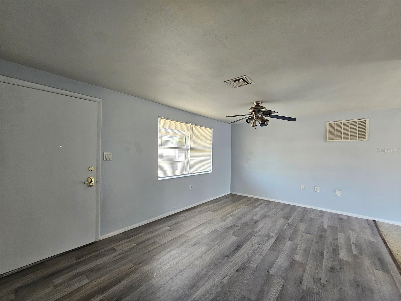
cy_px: 150
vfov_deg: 89.9
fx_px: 151
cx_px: 200
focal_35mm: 13
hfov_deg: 106.2
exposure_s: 1/60
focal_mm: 2.2
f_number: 2.2
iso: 200
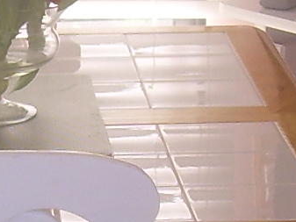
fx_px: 2190
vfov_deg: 5.8
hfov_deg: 7.7
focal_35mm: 256
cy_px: 172
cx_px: -18
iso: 50
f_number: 2.8
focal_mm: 6.3
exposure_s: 1/55
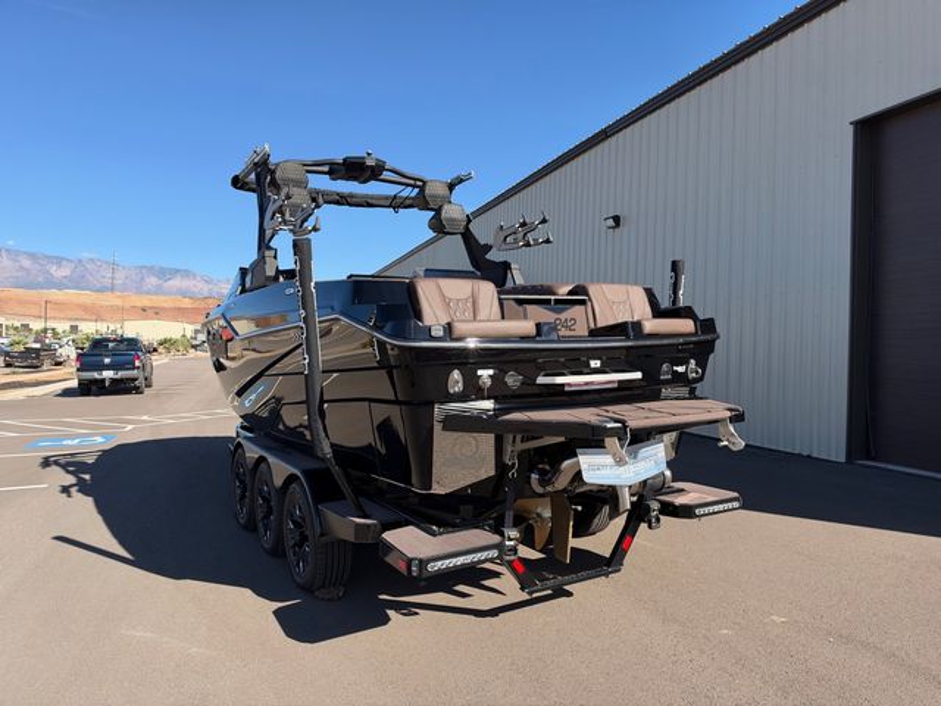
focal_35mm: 24
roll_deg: -0.3
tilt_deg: +0.5
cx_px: 470
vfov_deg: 56.8
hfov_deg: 71.6
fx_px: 652
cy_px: 353
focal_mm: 6.93
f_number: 1.8
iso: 64
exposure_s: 1/2208
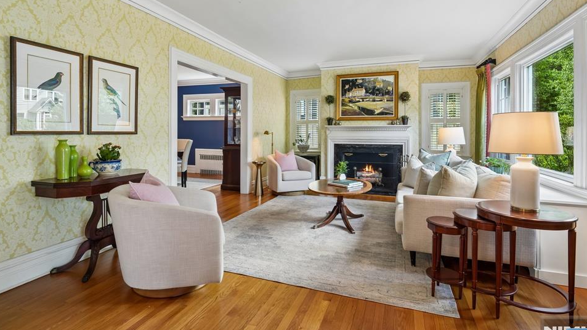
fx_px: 280
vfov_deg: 60.6
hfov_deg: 92.7
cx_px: 288
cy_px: 135
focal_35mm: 18
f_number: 8
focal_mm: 16
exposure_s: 1/6
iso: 400
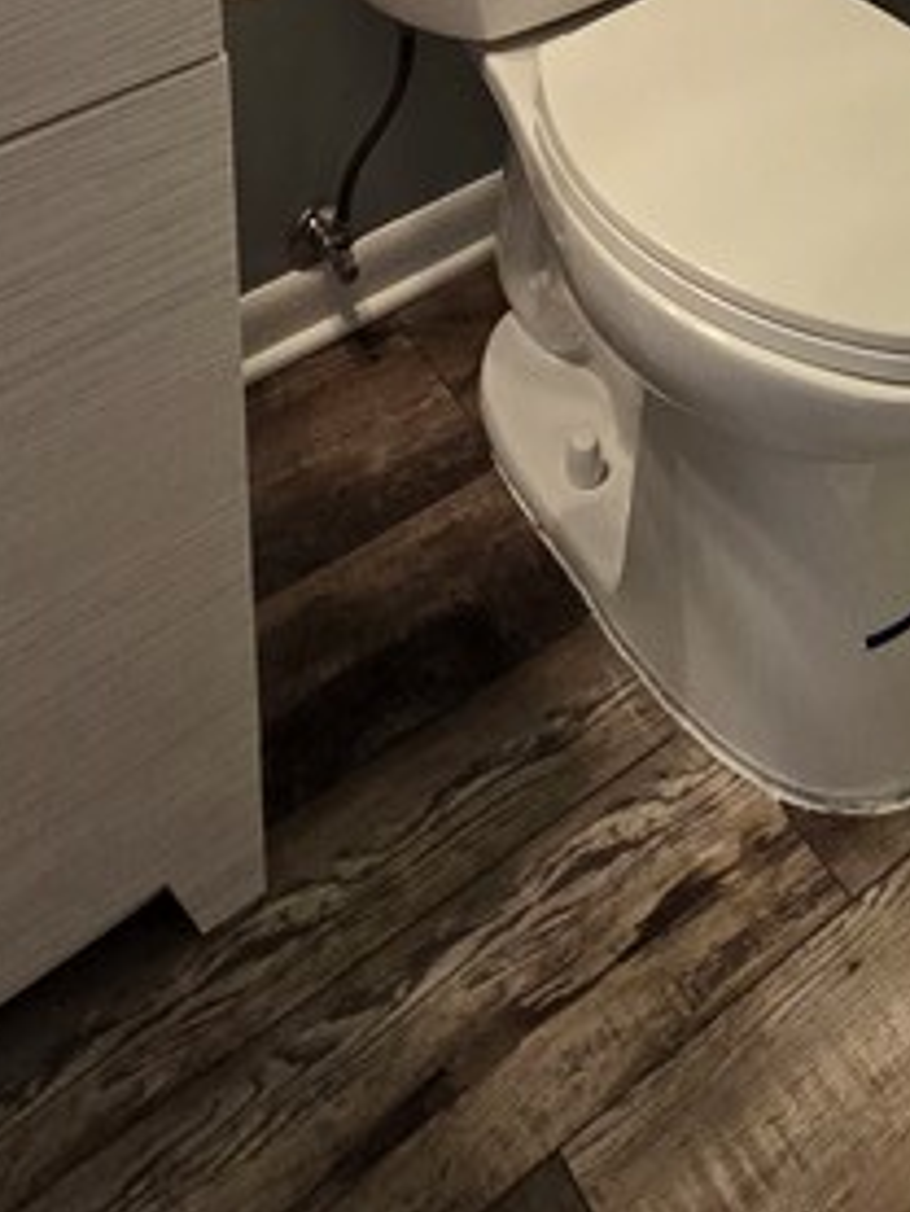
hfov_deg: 30.1
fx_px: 1681
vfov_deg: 24.5
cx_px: 595
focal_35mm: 48
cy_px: -809
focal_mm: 2.2
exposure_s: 1/60
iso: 160
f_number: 2.2
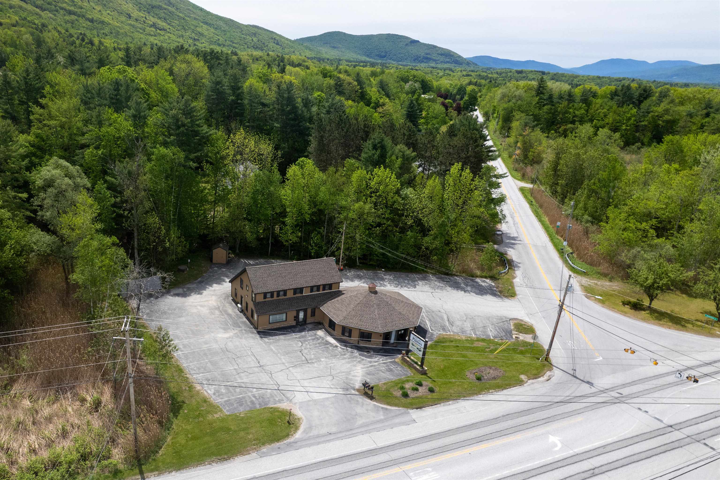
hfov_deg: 78.6
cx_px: 360
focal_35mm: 22
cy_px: 240
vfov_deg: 57.2
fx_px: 440
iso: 100
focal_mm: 8.38
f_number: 2.8
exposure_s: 1/320
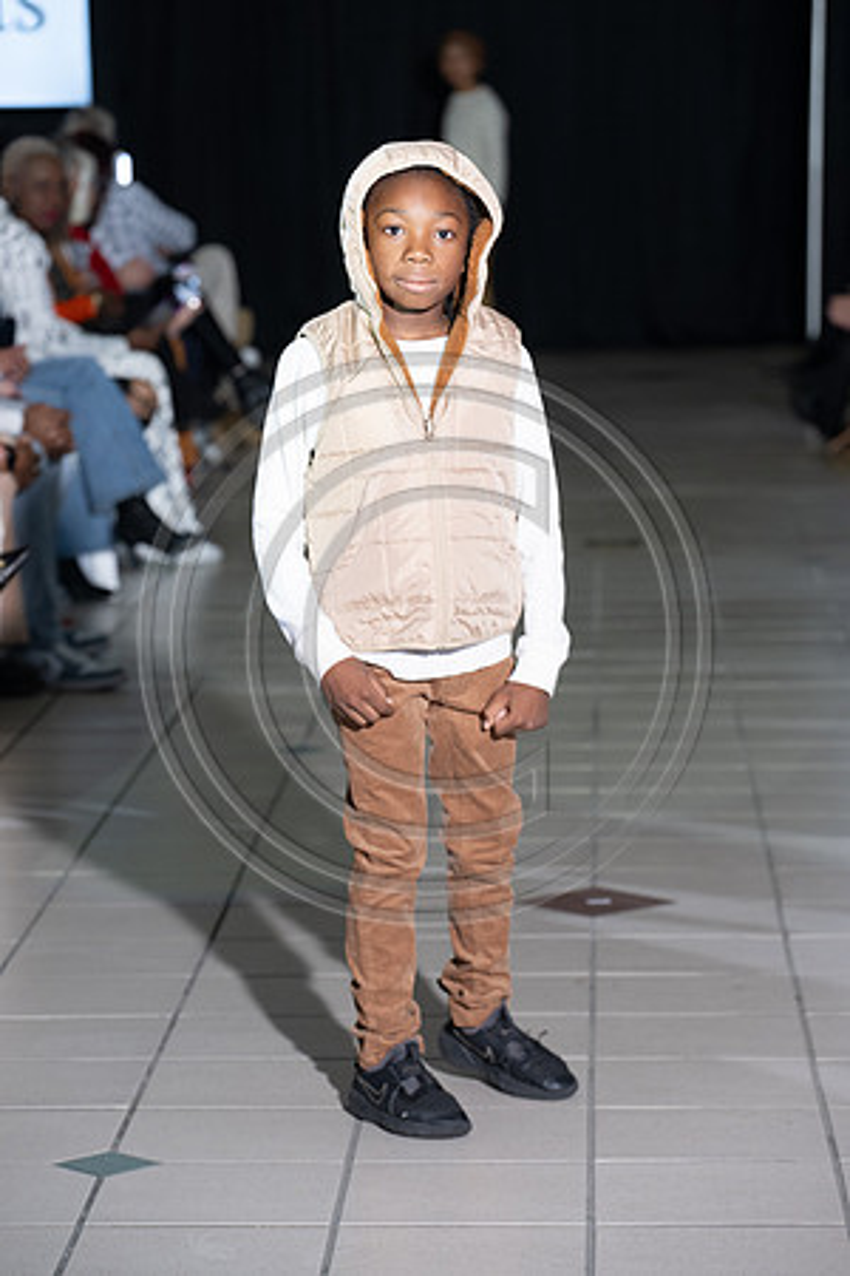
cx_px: 425
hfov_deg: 11.0
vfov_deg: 16.4
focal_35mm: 125
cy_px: 638
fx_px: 4427
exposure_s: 1/160
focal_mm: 125
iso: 1250
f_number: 5
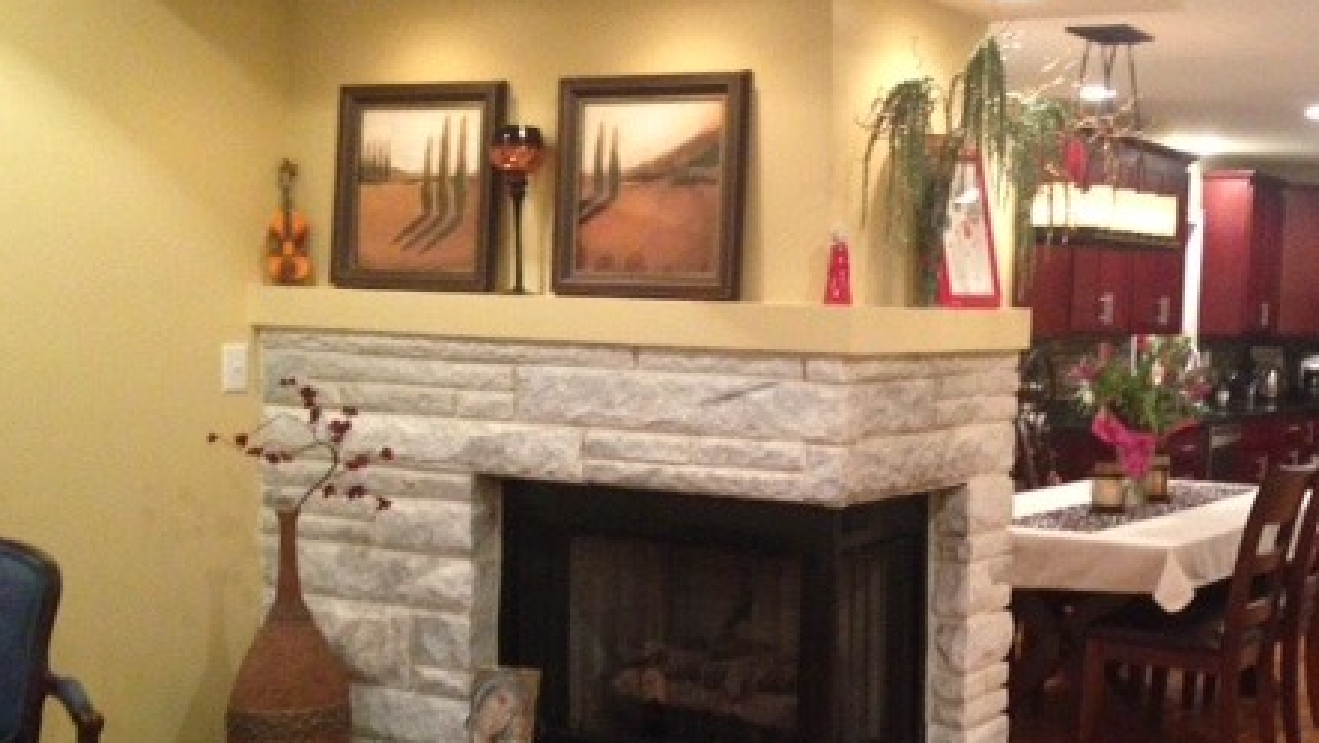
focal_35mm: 52
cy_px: 492
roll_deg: -1.6
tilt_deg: -3.8
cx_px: 874
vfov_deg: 23.0
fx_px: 1819
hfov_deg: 39.4
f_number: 2.4
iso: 400
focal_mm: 4.12
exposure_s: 1/20
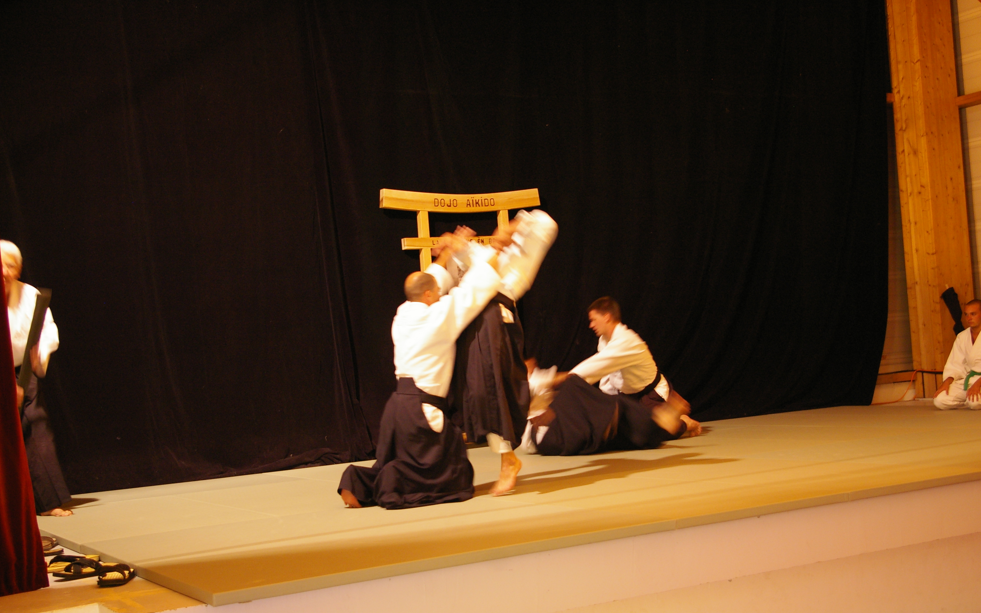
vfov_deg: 25.6
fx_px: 1350
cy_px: 316
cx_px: 491
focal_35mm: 51
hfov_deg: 39.9
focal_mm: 33
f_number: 4
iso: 800
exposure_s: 1/20
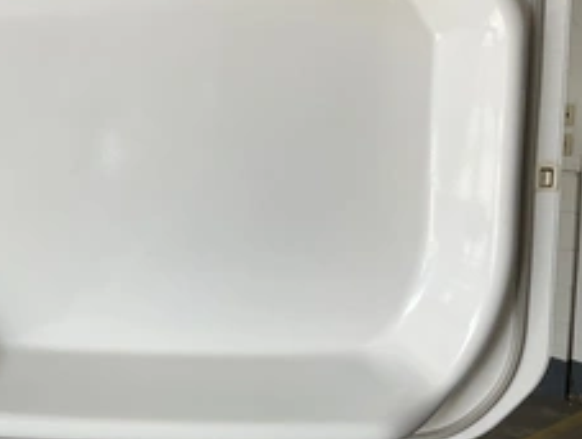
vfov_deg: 28.6
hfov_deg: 37.0
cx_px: 192
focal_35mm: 51
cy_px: 185
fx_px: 859
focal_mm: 3
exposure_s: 1/120
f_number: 1.8
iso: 20
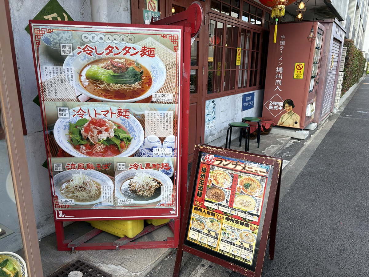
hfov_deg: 67.3
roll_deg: +0.4
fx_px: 277
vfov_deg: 53.1
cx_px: 184
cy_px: 138
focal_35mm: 26
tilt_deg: -15.2
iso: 50
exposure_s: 1/566
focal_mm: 5.96
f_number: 1.6
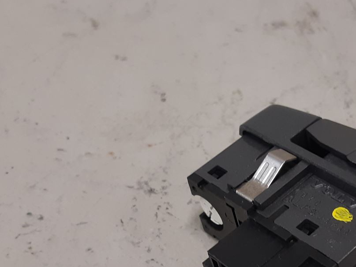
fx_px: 679
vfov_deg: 22.1
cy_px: 187
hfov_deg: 28.9
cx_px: 268
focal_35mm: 66
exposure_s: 1/50
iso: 100
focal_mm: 3.93
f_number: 1.7
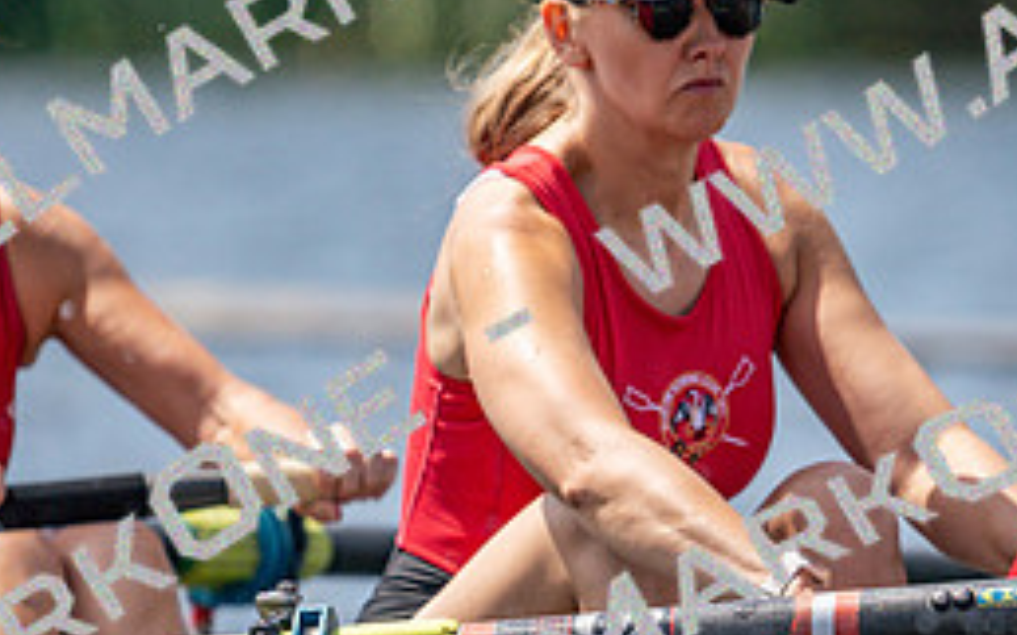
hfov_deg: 2.1
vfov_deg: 1.3
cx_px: 1084
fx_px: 27317
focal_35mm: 986
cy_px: 306
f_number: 6.3
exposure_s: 1/2000
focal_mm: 430
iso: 400
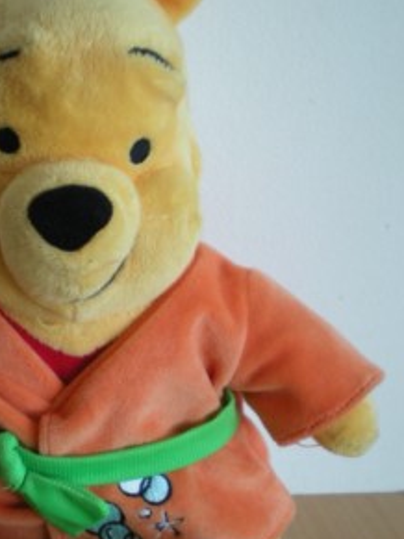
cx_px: 89
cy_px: 332
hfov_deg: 21.4
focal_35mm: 68
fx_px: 1059
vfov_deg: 28.5
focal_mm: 6.3
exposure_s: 1/49
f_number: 3.1
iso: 200
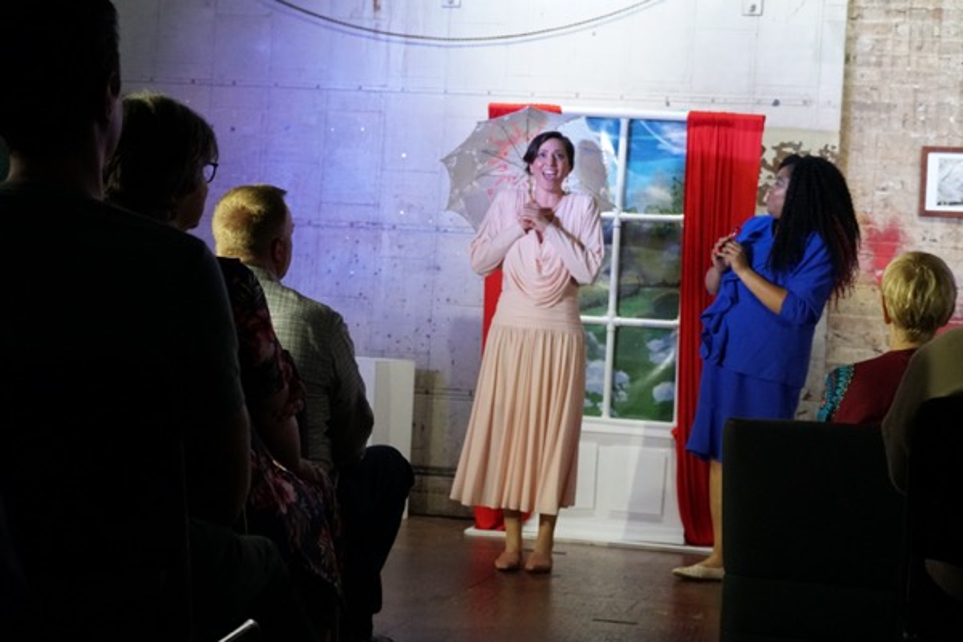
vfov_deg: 19.7
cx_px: 482
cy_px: 321
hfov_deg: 29.2
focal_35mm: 69
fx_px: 1846
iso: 6400
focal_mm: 46
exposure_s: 1/160
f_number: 5
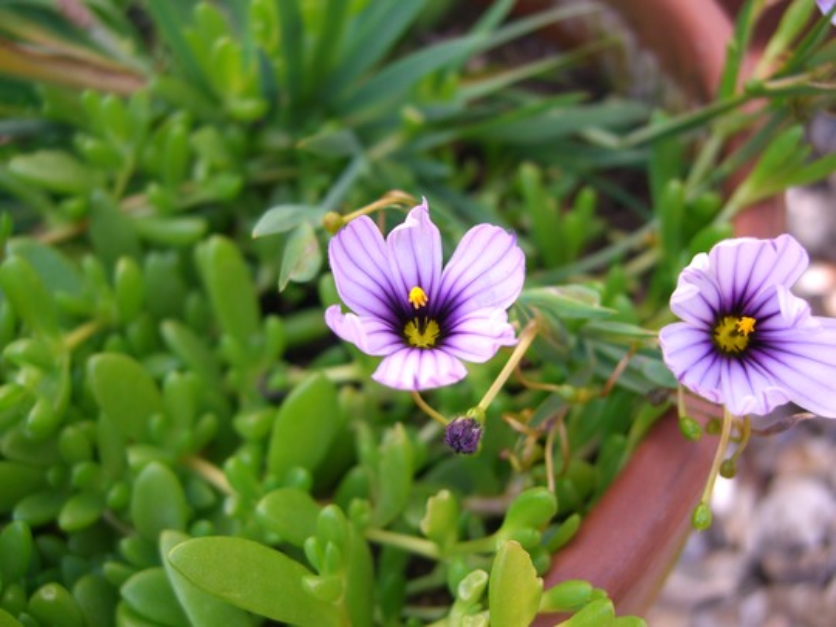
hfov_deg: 49.0
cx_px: 418
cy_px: 314
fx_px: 918
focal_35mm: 38
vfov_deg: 37.7
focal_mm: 7.9
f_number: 2.8
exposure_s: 1/160
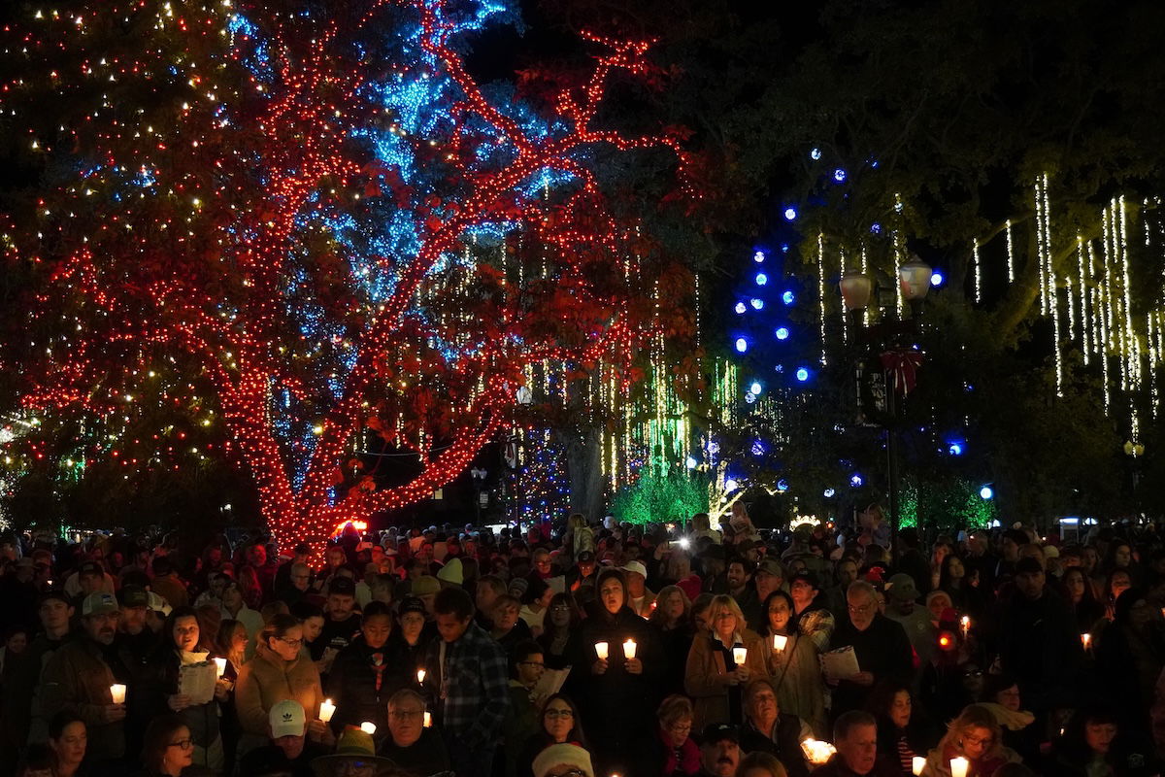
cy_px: 388
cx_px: 582
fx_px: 1553
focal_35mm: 48
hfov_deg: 41.1
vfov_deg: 28.1
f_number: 5
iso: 6400
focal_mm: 32
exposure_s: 1/60
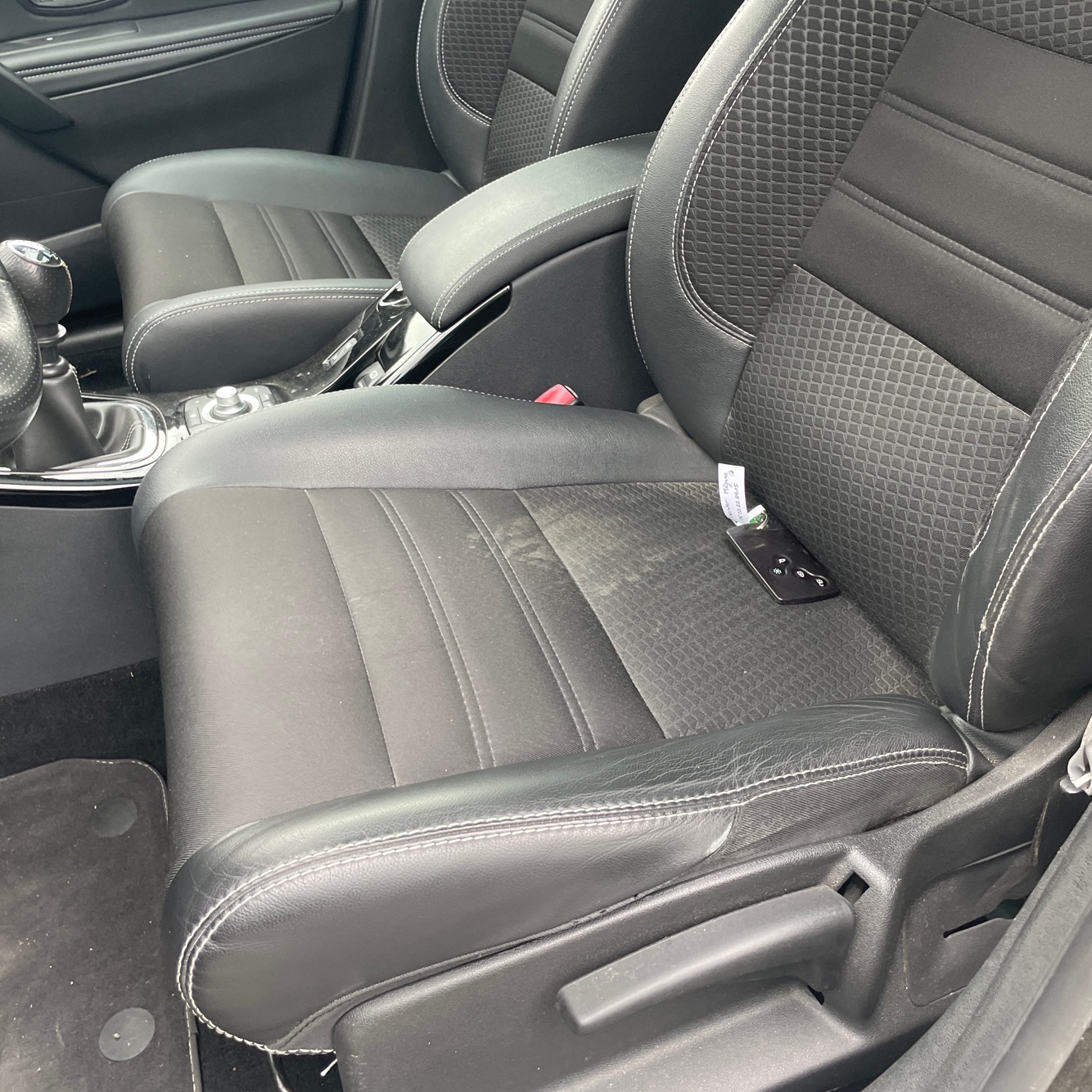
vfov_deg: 52.5
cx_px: 553
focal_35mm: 31
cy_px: 541
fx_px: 1106
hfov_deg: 52.5
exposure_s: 1/121
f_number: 1.6
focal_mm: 4.2
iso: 125
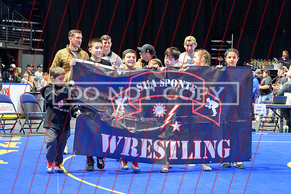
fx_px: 668
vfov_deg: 16.5
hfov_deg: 24.6
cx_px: 151
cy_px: 113
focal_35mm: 83
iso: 10000
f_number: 5.6
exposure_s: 1/320
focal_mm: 70
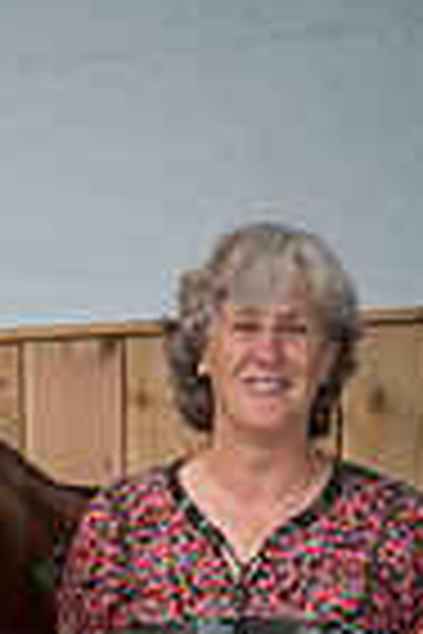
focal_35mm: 160
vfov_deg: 12.3
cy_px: 922
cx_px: -171
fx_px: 2820
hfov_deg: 8.4
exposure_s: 1/160
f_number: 9
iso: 400
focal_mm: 50
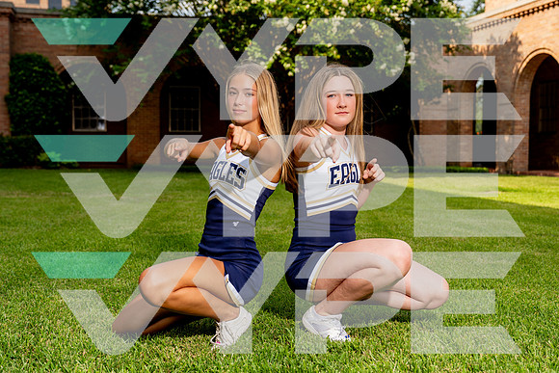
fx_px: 745
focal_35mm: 48
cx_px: 273
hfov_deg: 41.1
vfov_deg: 28.1
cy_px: 179
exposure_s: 1/500
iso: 100
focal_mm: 44
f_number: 4
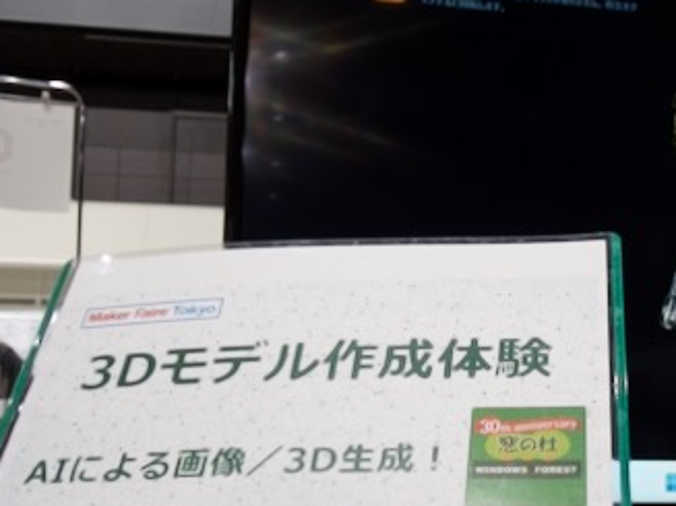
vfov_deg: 32.8
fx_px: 859
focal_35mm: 44
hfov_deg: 42.4
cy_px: 285
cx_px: 451
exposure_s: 1/80
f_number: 2.3
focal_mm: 5.4
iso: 200
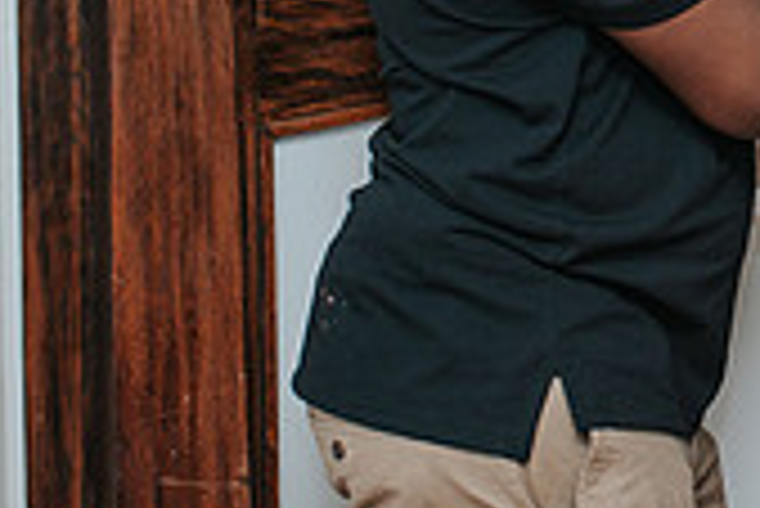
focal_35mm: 133
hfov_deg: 14.6
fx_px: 2810
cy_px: -232
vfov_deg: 10.0
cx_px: 1027
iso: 800
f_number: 2.8
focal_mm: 35
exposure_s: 1/200
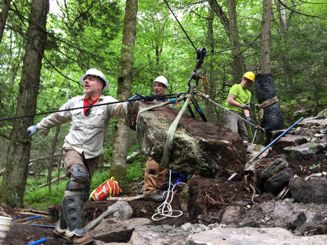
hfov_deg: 61.7
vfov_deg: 48.2
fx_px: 274
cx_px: 164
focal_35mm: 29
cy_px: 122
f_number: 2.2
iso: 32
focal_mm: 4.15
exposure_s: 1/60
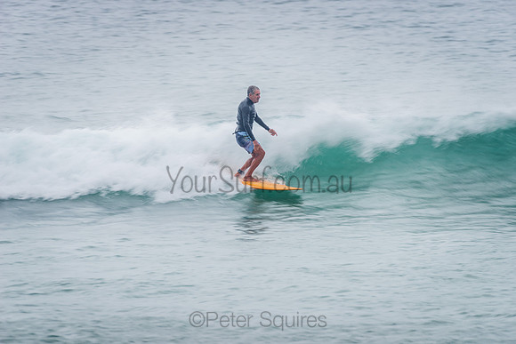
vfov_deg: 2.8
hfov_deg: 4.1
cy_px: 172
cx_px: 258
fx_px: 7168
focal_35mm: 500
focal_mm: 500
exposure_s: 1/30
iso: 64
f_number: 7.1
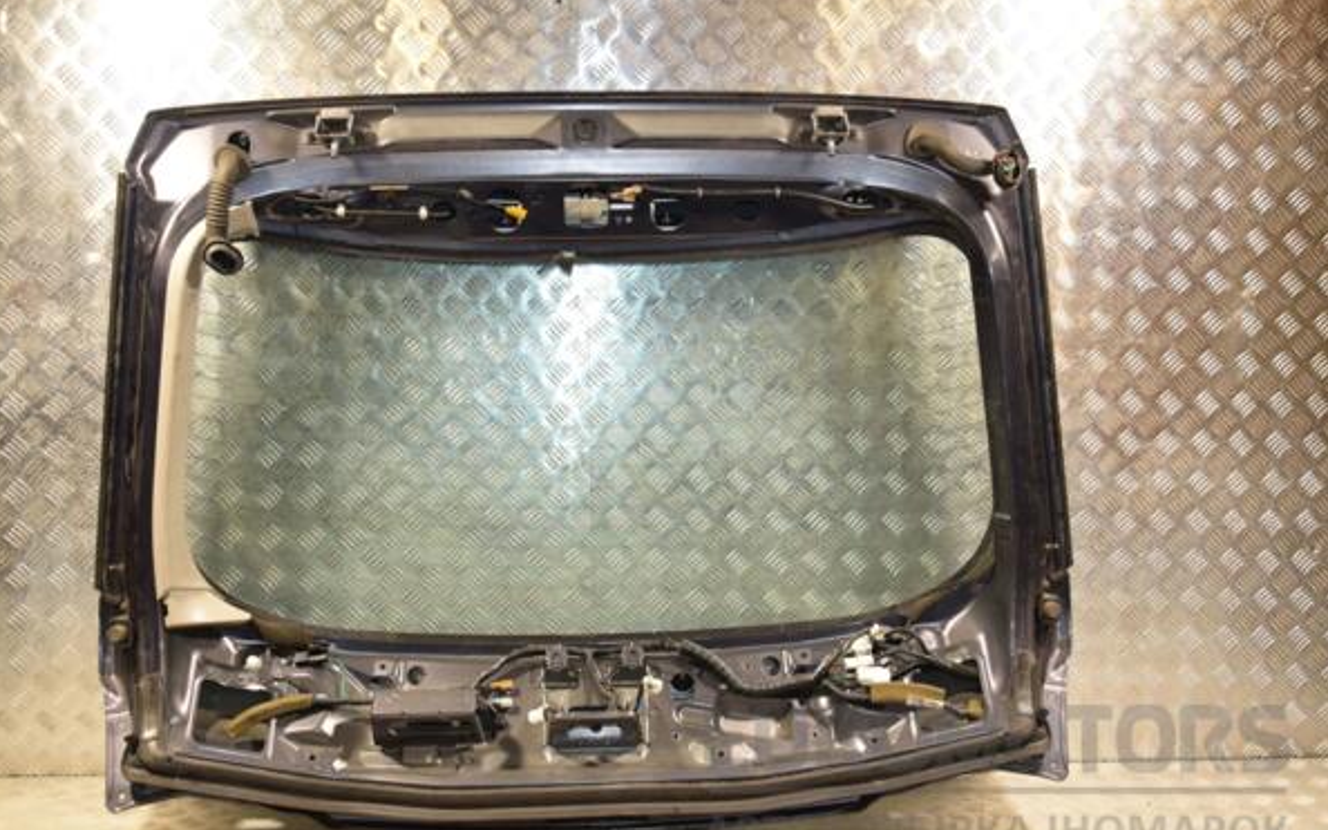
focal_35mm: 34
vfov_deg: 37.2
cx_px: 662
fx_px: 1230
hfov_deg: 56.7
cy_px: 441
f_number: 5
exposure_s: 1/160
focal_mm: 22
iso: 800
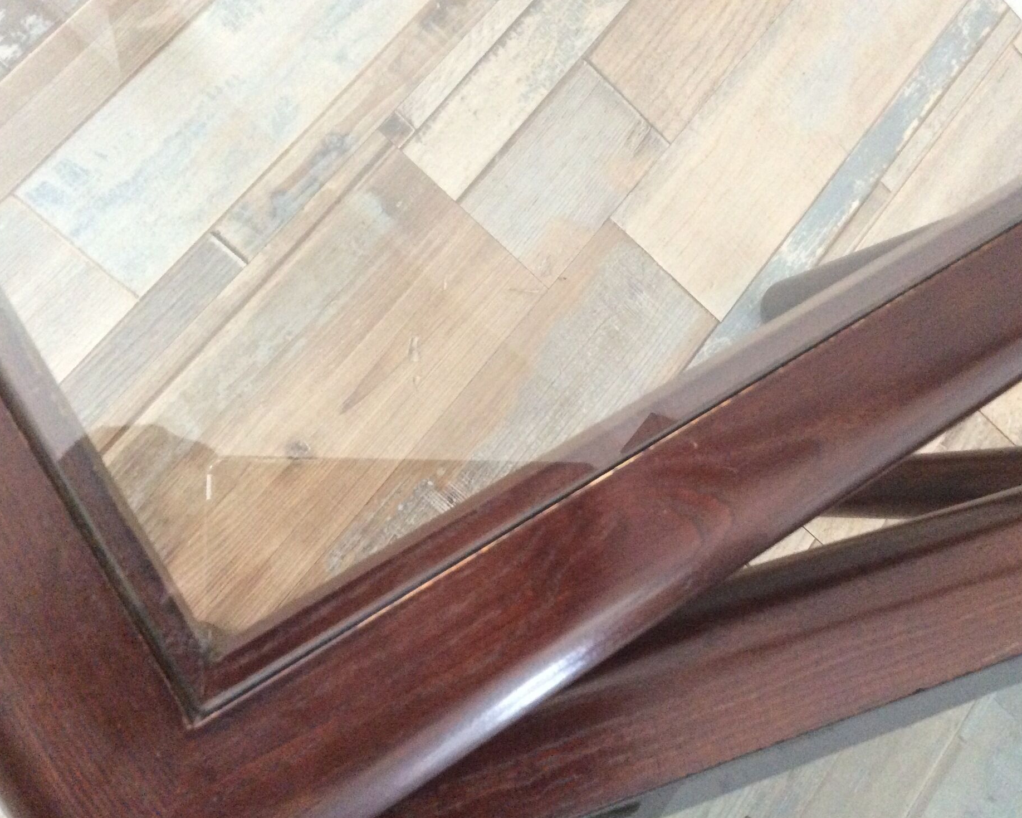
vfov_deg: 43.4
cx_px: 550
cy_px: 413
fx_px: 1028
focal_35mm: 34
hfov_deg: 52.8
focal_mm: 3.3
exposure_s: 1/25
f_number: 2.4
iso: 320
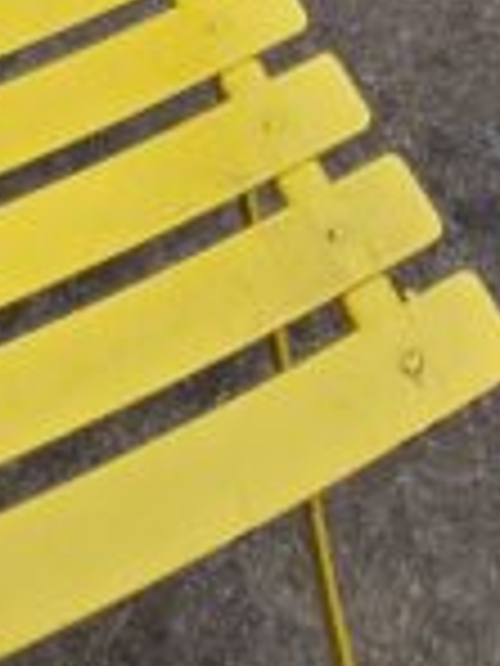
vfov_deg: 11.1
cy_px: -1390
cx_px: 144
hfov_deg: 16.4
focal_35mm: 90
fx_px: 1733
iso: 100
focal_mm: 2.2
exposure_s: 1/1879
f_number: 2.2
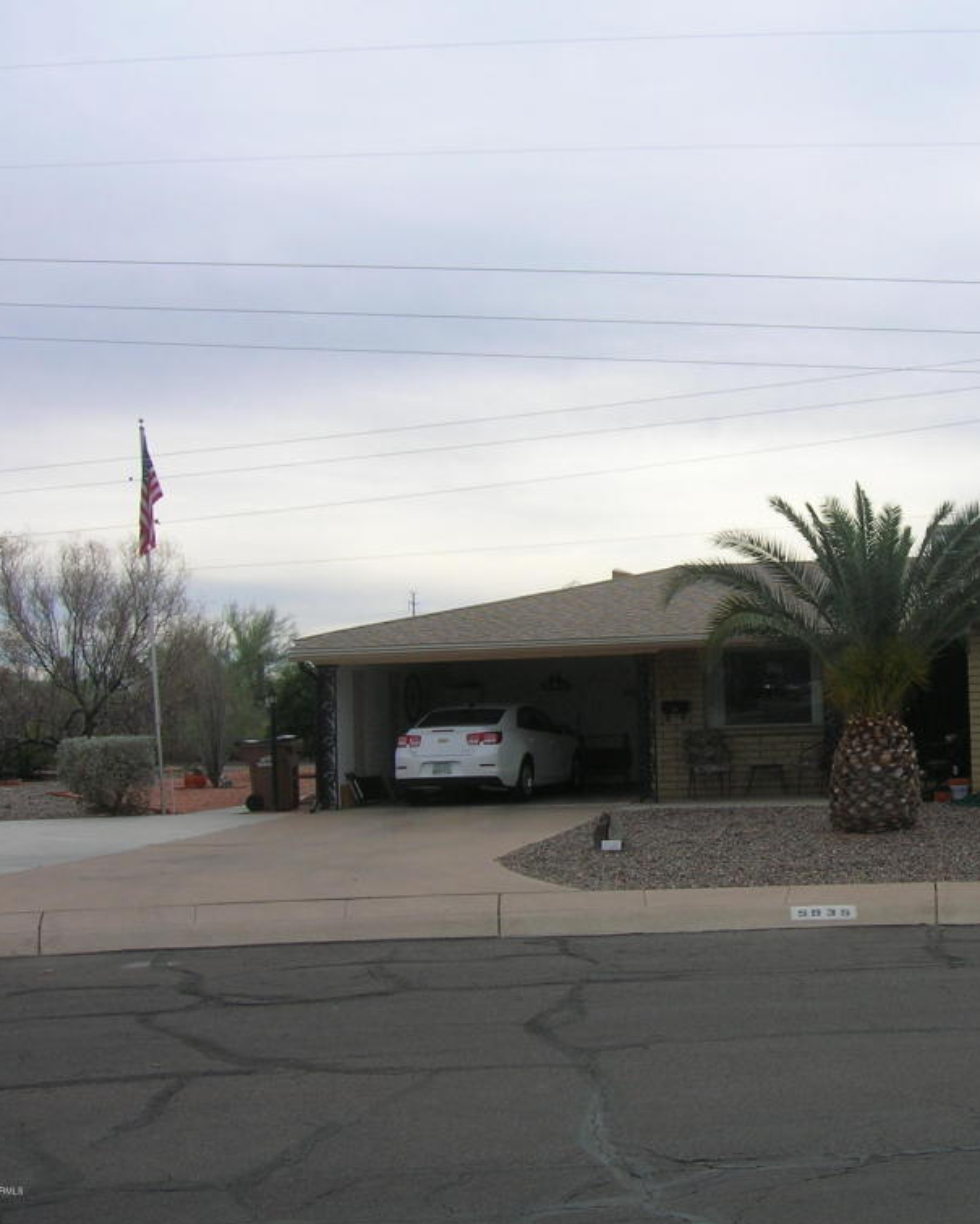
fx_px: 1631
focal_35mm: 45
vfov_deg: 41.1
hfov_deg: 32.4
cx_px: 797
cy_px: 609
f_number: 4.9
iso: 50
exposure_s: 1/487
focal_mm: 5.7
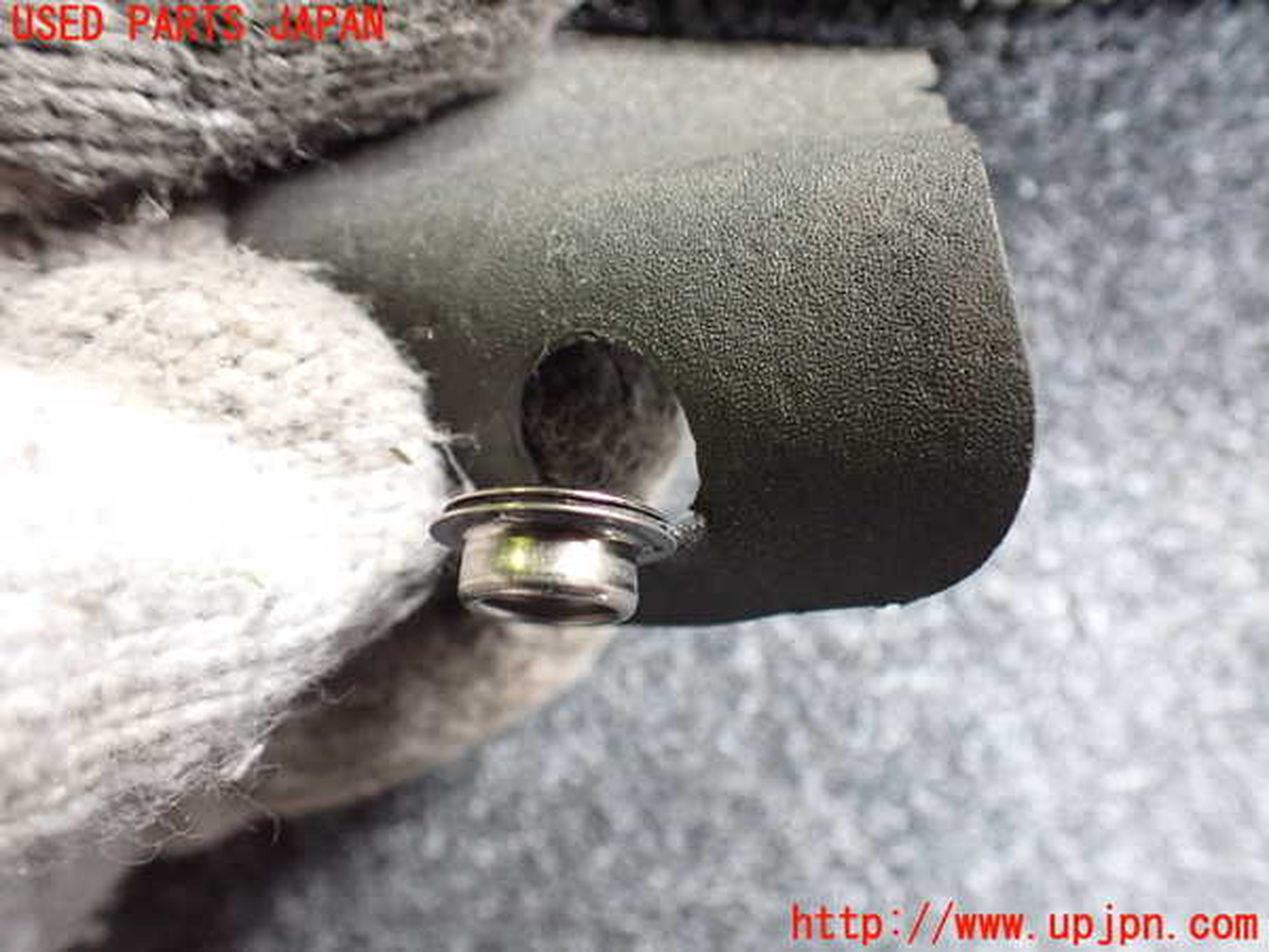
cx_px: 634
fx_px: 1100
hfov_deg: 60.0
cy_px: 476
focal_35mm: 30
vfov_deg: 46.8
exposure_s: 1/80
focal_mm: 5.4
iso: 800
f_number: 2.3
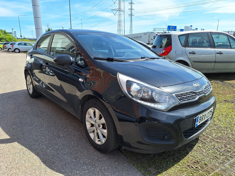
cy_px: 88
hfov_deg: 73.9
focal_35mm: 23
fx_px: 156
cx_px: 118
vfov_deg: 58.9
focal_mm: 5.54
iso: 40
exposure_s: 1/2058
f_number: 1.8
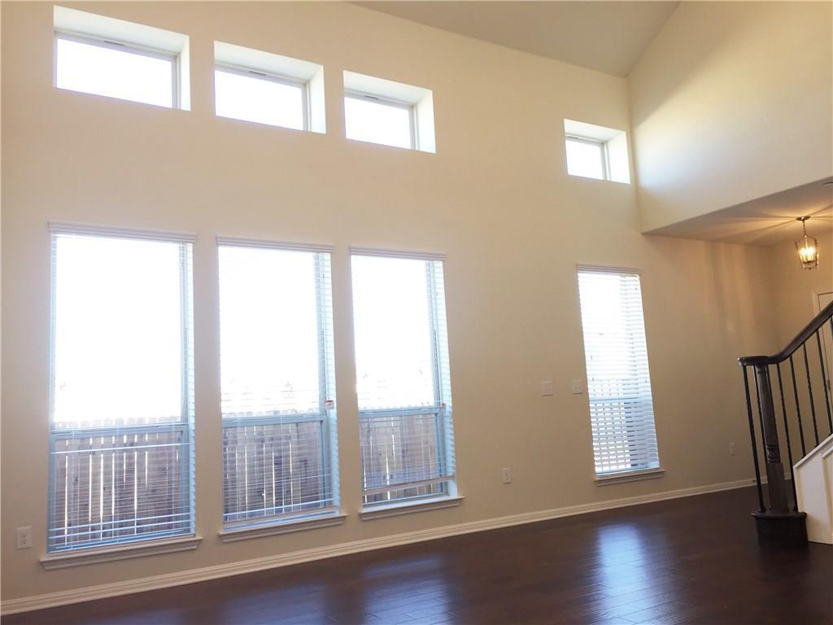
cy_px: 312
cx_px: 416
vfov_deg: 48.2
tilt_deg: +7.5
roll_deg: +2.0
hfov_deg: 61.7
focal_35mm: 29
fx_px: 698
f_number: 2.2
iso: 32
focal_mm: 4.15
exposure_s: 1/40
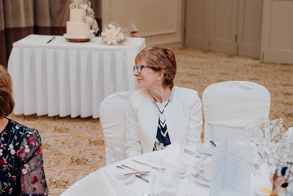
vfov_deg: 19.5
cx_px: 146
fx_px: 570
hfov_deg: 28.8
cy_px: 98
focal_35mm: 70
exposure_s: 1/160
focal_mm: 70
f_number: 3.5
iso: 2500
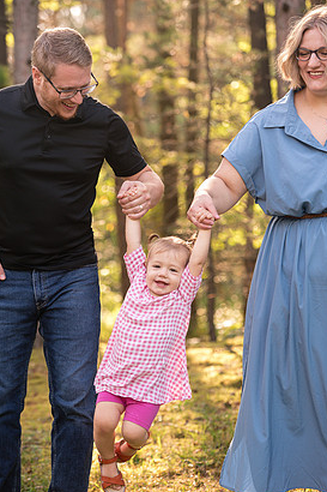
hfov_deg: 11.1
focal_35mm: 123
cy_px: 238
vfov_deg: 16.7
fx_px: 1677
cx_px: 166
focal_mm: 112
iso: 400
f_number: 3.5
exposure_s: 1/500
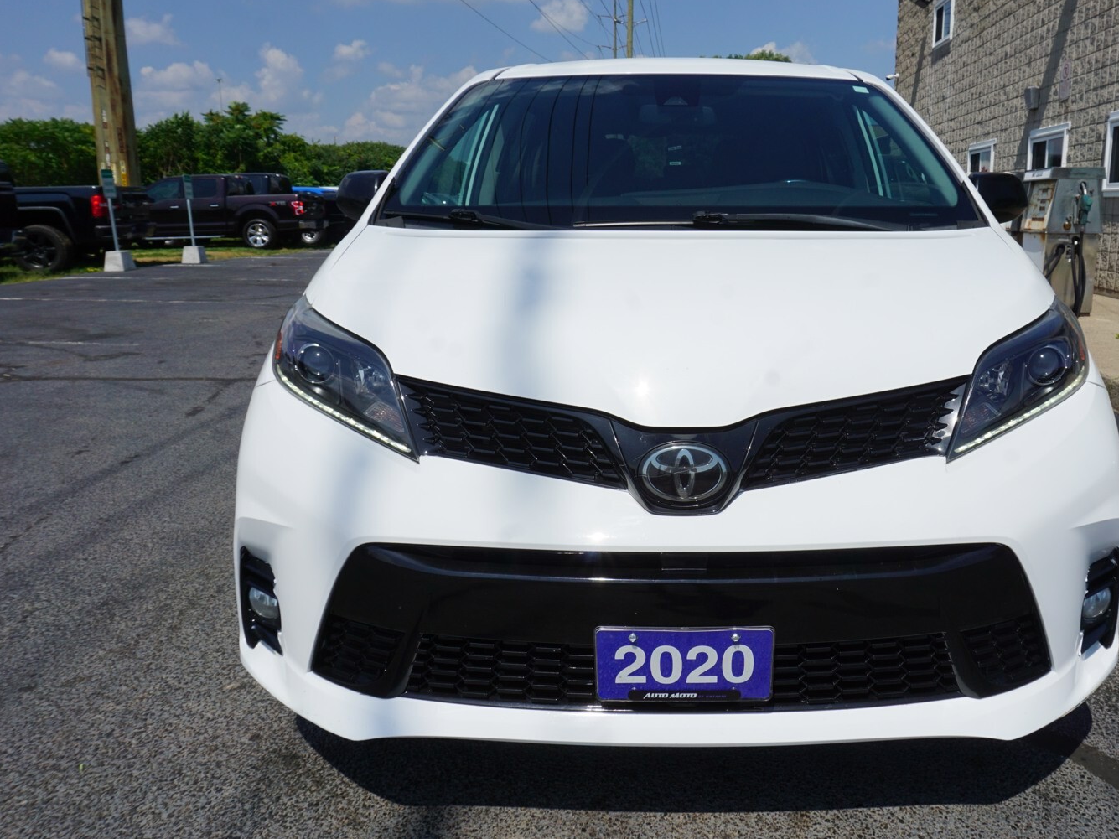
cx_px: 677
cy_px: 391
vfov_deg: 49.7
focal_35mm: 28
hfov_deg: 62.8
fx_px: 905
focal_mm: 16
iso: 100
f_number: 11
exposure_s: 1/400
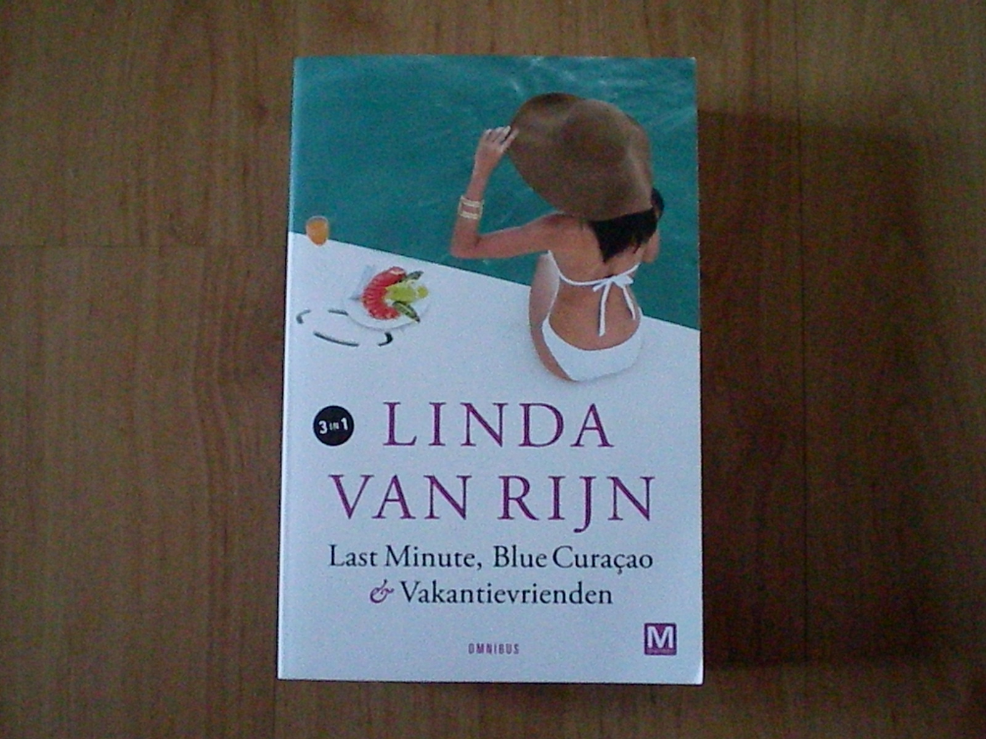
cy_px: 370
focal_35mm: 38
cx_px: 493
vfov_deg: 37.7
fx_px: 1082
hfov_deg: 49.0
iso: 1800
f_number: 3.1
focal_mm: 6.3
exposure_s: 1/56.7
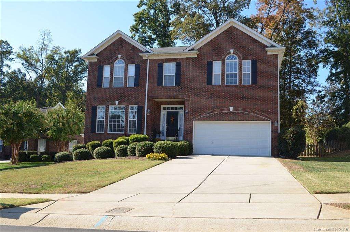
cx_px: 175
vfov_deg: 39.8
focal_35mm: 33
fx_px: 320
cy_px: 116
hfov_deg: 57.3
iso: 100
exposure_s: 1/200
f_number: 7.1
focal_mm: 22
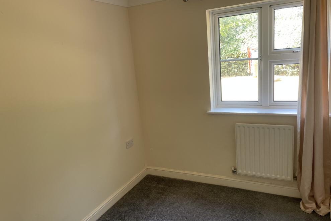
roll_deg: +5.6
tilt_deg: -13.2
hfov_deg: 65.5
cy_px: 112
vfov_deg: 46.4
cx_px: 166
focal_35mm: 28
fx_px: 257
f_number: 1.6
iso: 100
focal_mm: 4.2
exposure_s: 1/121
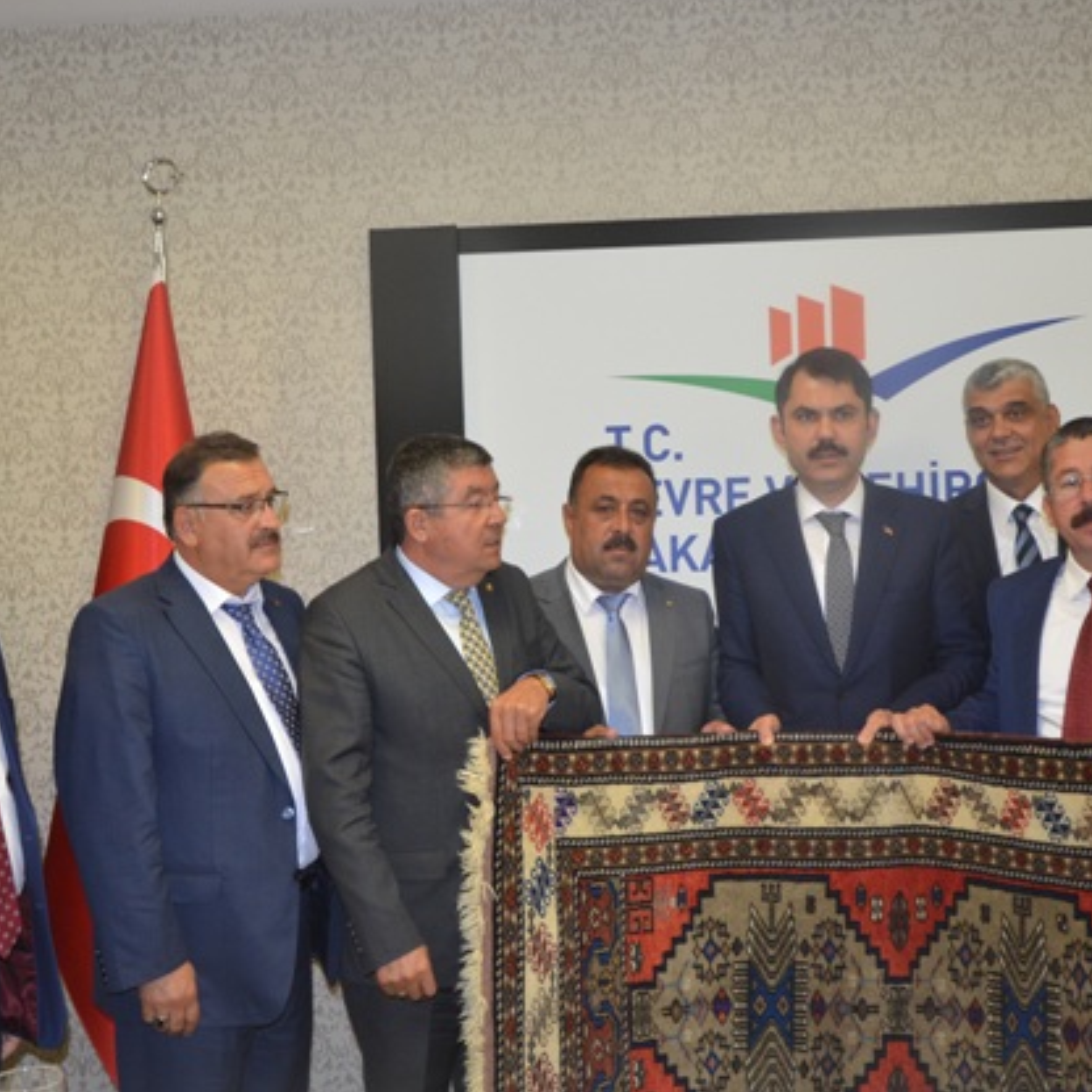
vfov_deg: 36.1
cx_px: 541
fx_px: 1677
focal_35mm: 47
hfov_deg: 36.1
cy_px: 538
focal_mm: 24
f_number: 3.8
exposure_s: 1/60
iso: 800
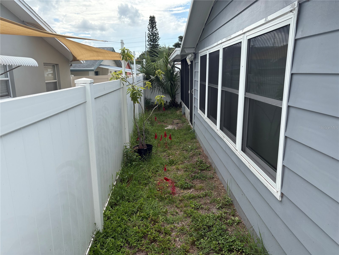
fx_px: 255
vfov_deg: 53.1
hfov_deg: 67.3
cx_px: 170
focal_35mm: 26
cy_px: 128
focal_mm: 5.96
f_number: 1.6
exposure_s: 1/2364
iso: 64
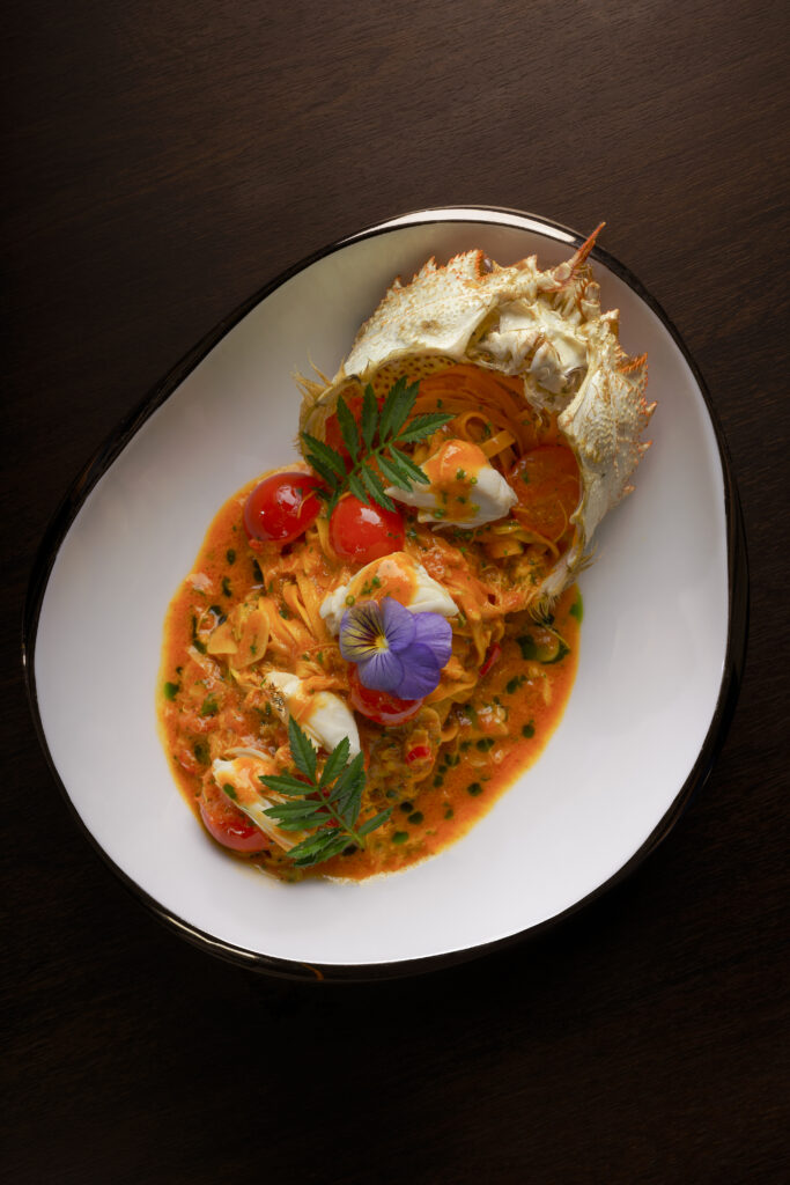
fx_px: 1283
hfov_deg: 34.2
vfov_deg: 49.5
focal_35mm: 39
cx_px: 395
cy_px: 592
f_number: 14
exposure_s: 1/250
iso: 200
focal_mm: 39
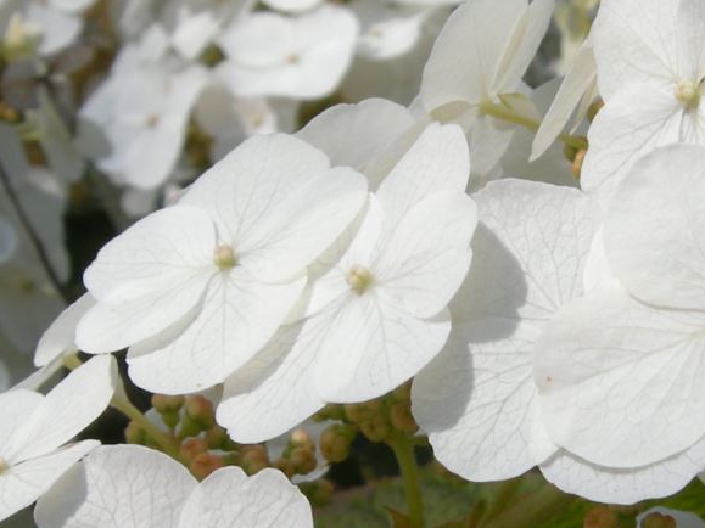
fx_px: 2464
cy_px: 364
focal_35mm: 121
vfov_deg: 12.2
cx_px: 524
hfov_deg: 16.2
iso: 64
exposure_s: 1/295
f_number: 6.8
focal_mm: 7.5
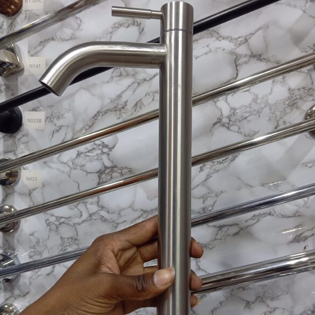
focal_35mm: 34
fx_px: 350
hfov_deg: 48.5
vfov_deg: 48.4
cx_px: 157
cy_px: 173
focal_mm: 4.22
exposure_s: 1/50
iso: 405
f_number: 1.8
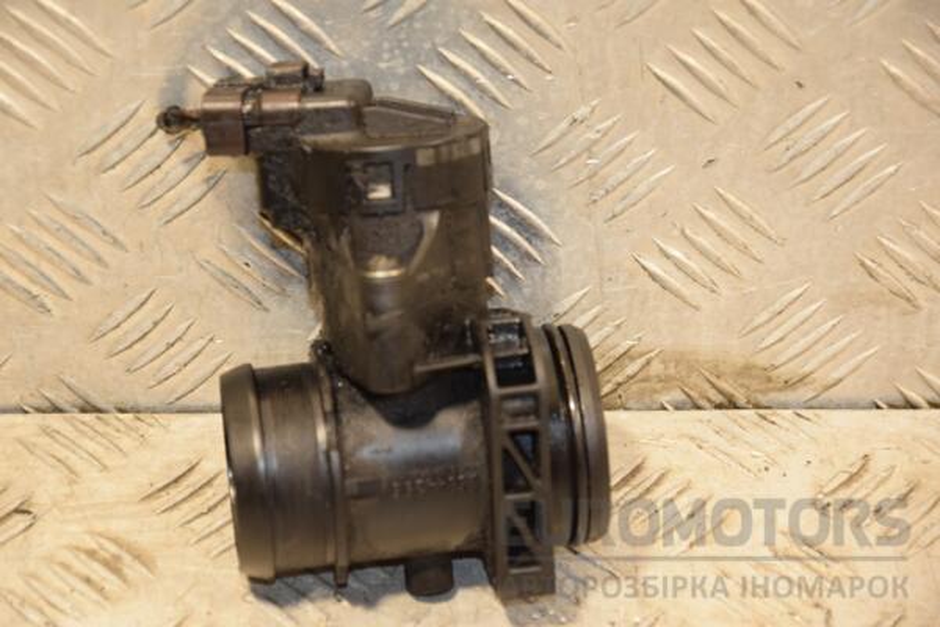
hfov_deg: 15.2
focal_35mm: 135
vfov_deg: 10.2
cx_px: 470
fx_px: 3525
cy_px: 314
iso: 800
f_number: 5.6
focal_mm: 90
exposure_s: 1/100
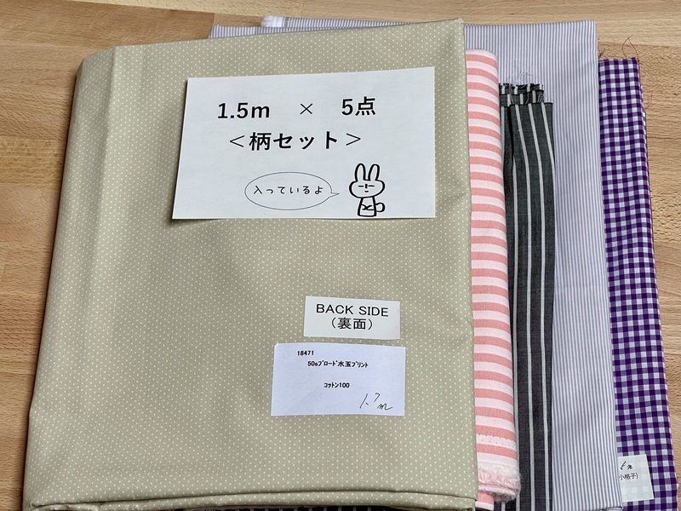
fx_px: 1259
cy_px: 256
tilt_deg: -63.8
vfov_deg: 22.9
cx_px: 340
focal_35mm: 64
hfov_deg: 30.3
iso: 125
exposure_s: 1/99
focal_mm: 7.5
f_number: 2.2
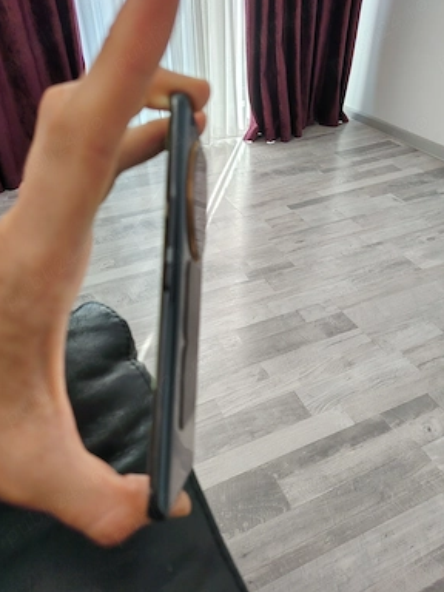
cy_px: 296
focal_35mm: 25
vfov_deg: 69.4
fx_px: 428
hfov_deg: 54.9
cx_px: 216
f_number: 1.75
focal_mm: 5.25
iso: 103
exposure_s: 1/50
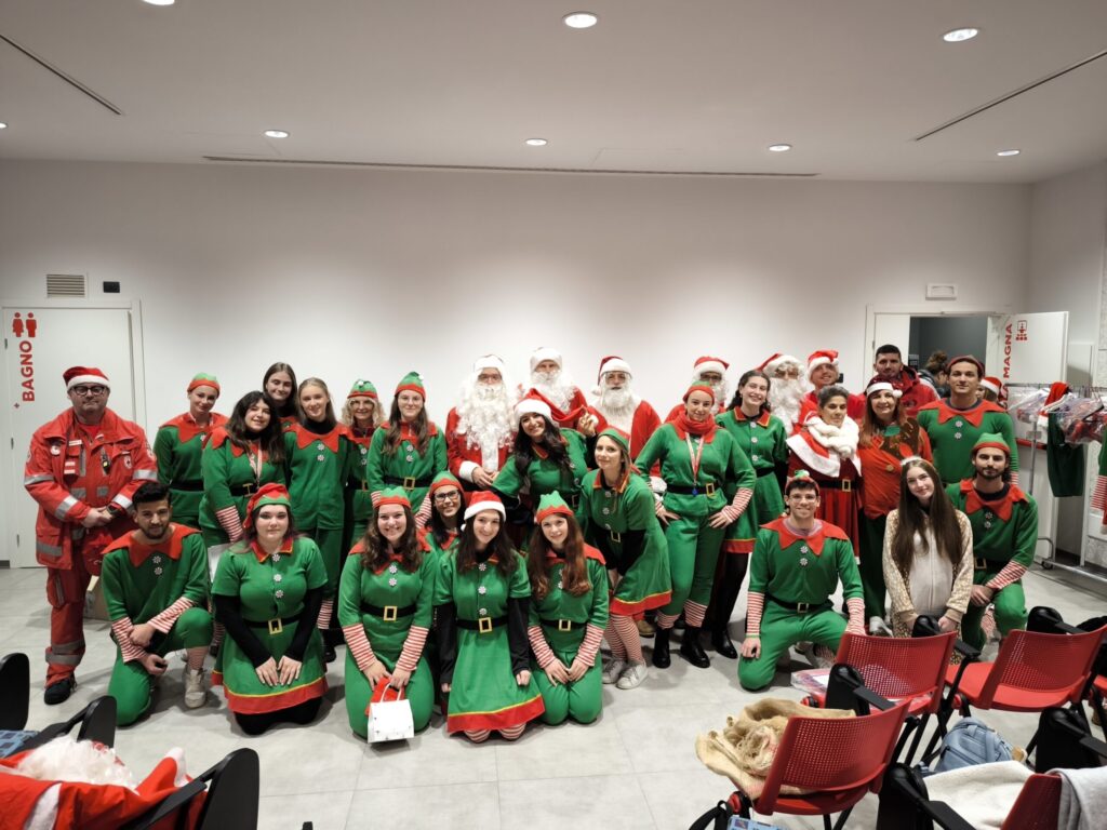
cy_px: 415
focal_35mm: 24
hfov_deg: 71.6
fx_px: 768
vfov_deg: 56.8
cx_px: 554
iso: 200
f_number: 1.9
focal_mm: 6.92
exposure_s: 1/50
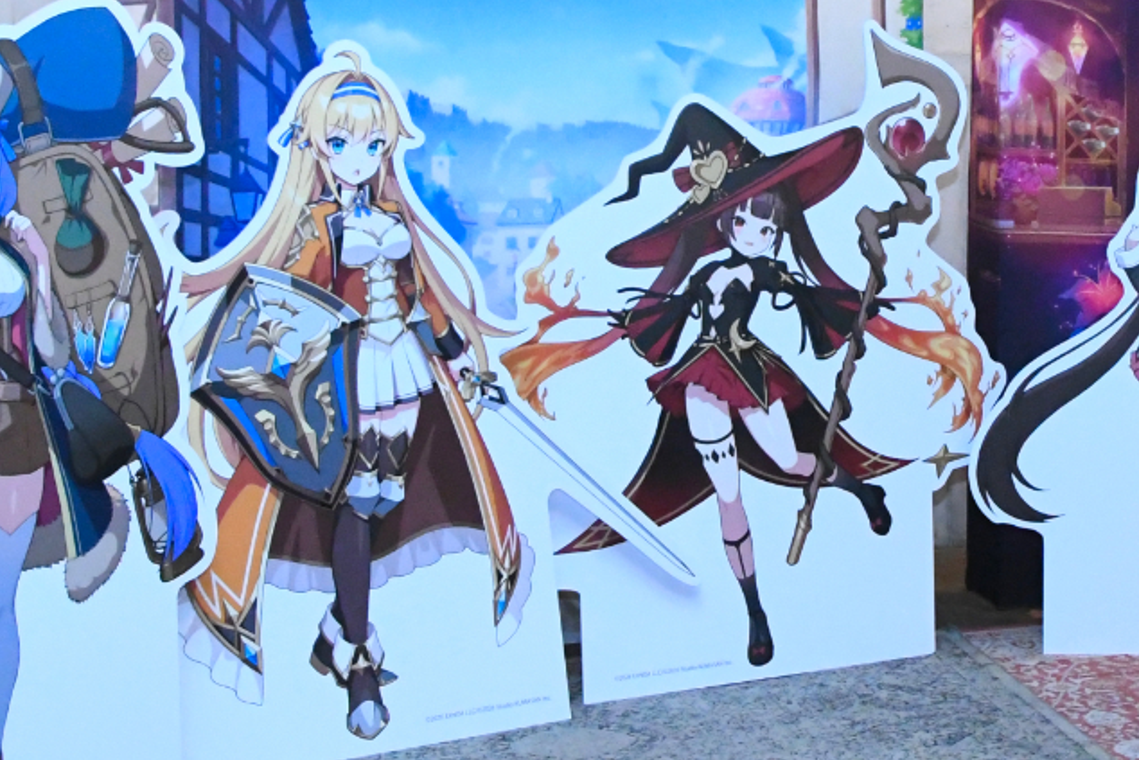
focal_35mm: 69
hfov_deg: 28.2
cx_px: 1005
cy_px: 45
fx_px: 2183
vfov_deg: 19.3
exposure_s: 1/50
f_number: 8
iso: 8000
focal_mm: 18
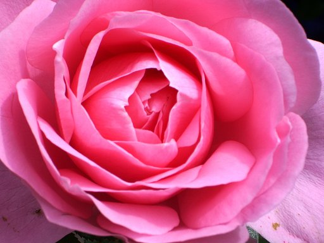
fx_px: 1002
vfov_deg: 13.8
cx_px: 162
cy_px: 122
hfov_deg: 18.4
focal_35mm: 107
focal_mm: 17.4
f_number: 7.7
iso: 50
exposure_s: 1/250
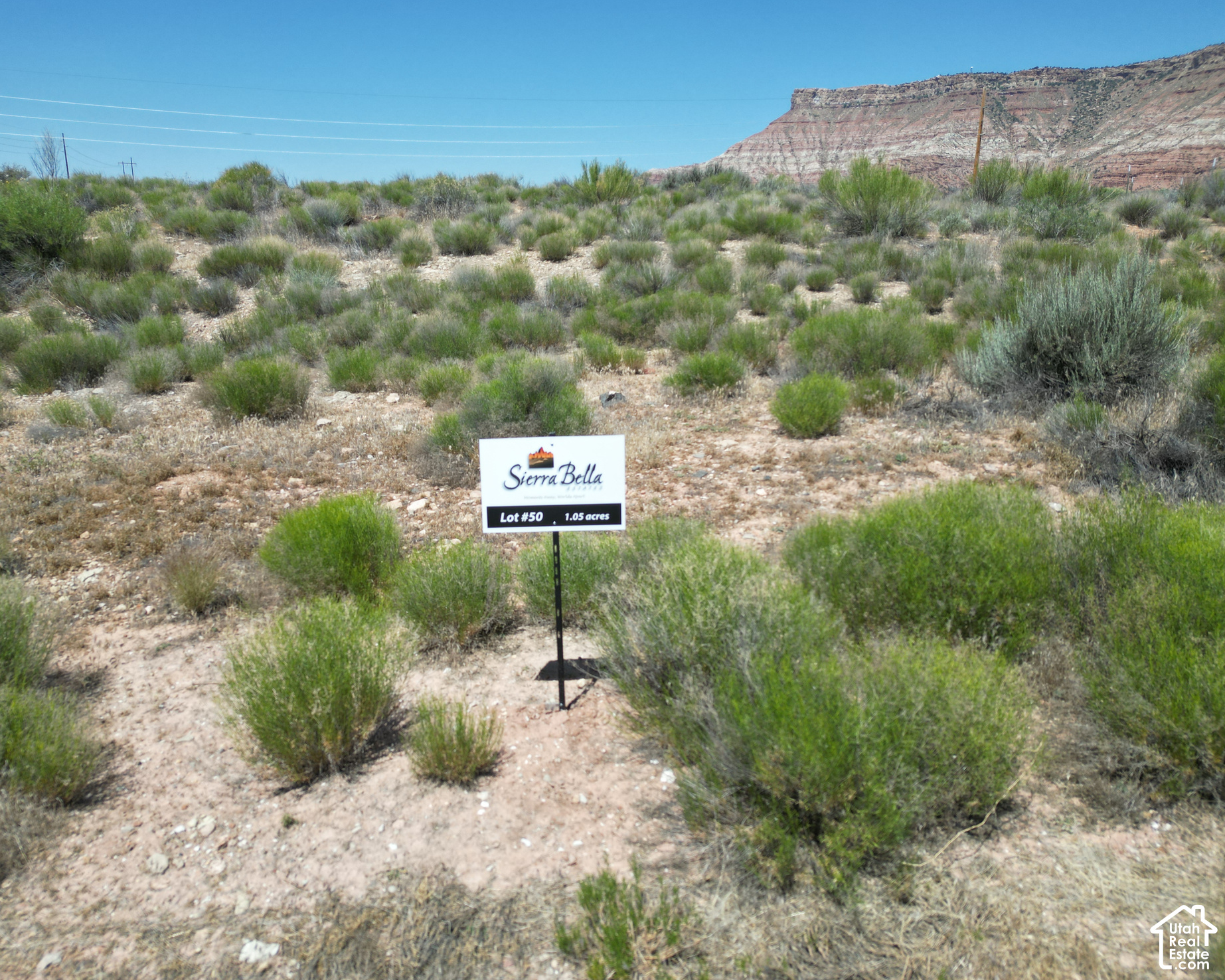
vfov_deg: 54.9
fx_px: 943
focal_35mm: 26
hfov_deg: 65.9
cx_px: 558
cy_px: 475
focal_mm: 6.72
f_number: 1.7
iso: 100
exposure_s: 1/2500
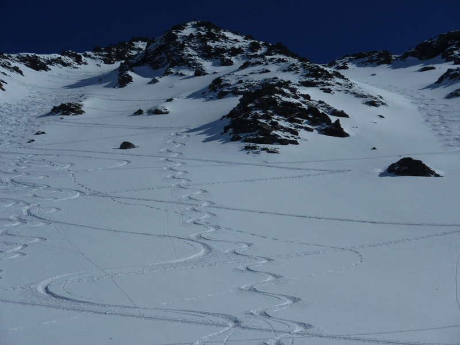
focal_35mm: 81
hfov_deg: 24.1
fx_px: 1076
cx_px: 230
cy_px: 172
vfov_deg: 18.2
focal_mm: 14.5
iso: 80
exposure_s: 1/250
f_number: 16
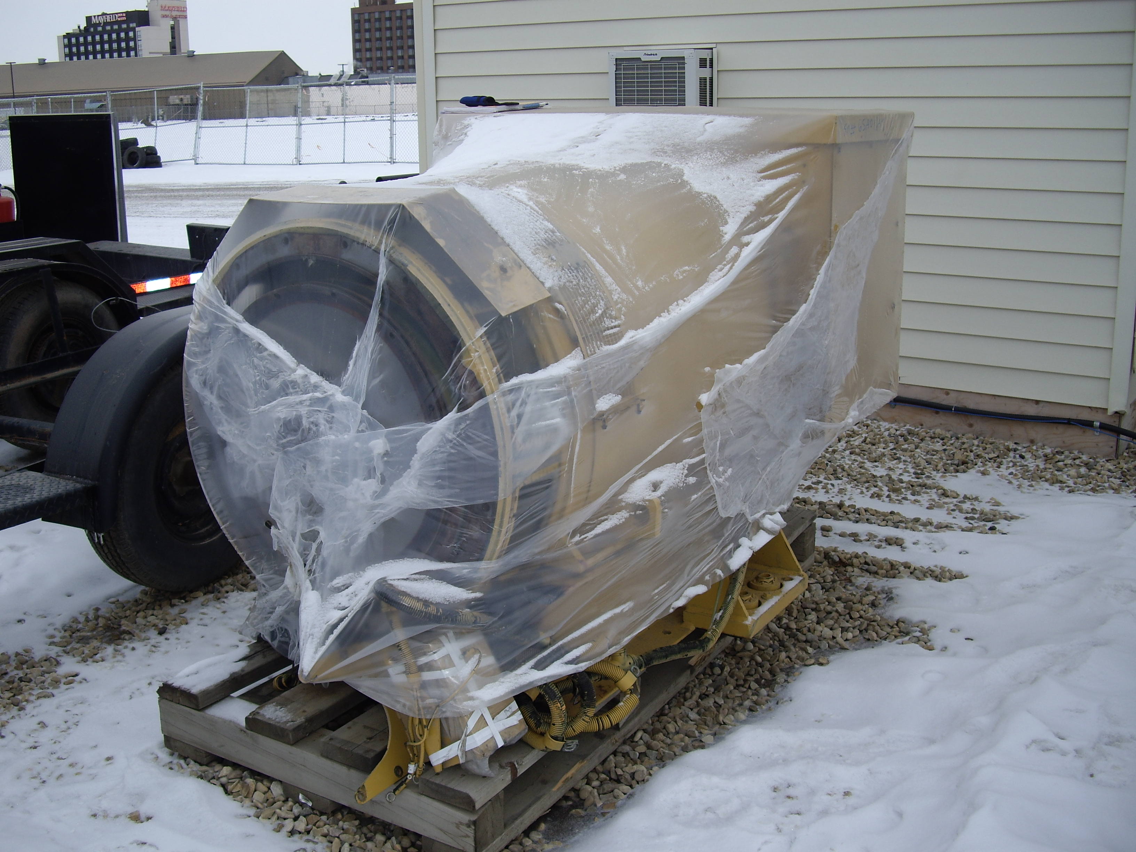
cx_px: 568
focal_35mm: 38
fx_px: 1247
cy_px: 426
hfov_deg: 49.0
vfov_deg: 37.7
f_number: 2.8
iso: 50
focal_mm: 7.9
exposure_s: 1/500
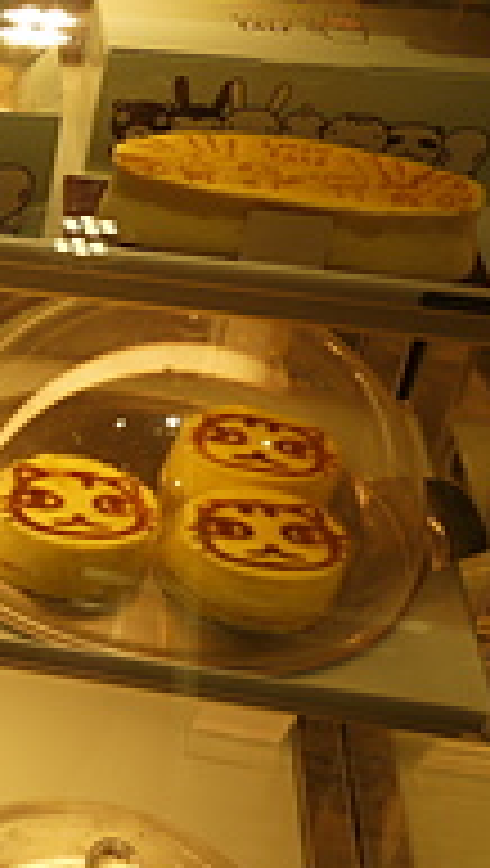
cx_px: -575
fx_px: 1819
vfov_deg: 26.8
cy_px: 515
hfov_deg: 12.8
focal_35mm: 79
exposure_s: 1/100
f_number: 2.5
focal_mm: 14
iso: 100
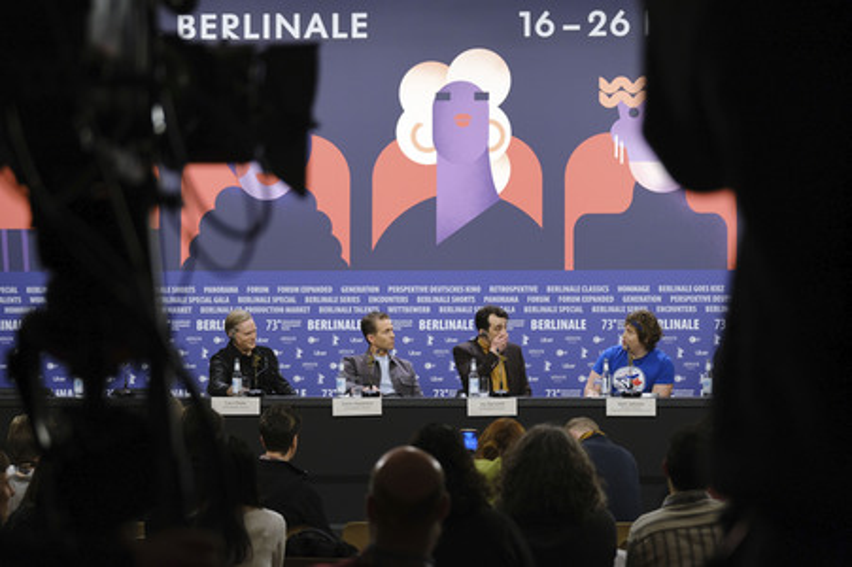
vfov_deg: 16.2
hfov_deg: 24.2
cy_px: 284
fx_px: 1986
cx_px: 426
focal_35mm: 84
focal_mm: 56.3
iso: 1250
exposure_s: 1/250
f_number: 2.8
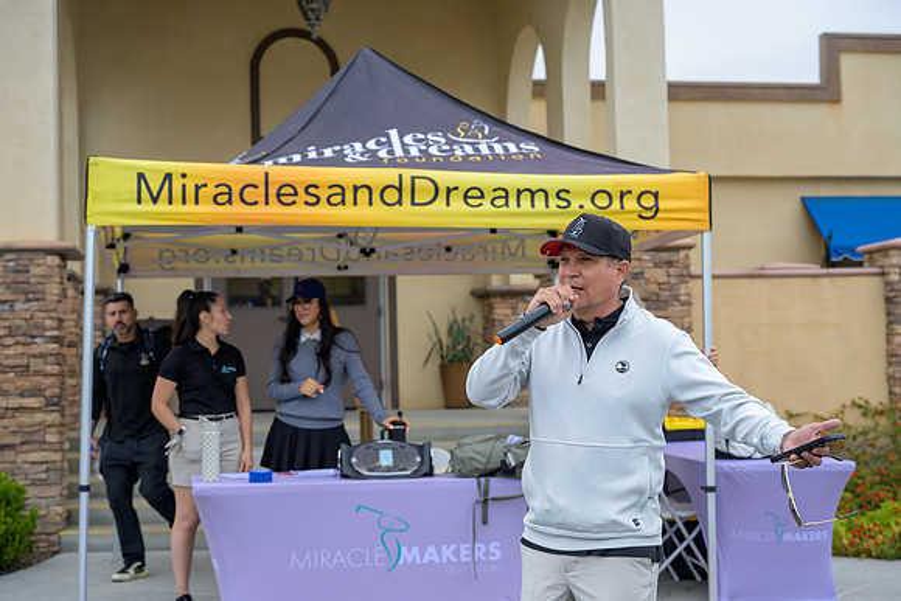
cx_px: 450
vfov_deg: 24.6
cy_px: 300
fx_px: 1377
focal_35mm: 55
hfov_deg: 36.2
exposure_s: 1/200
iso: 100
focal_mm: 55
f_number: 4
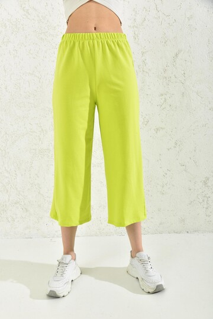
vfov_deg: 54.4
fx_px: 311
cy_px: 160
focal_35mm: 35
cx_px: 106
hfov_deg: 37.9
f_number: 7.1
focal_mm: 35
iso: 100
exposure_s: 1/160
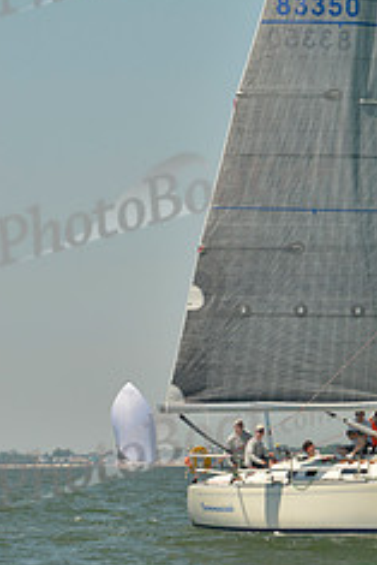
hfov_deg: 4.4
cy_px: 46
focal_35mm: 309
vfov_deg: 6.6
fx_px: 4846
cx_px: 457
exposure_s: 1/800
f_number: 6.3
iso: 200
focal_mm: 125
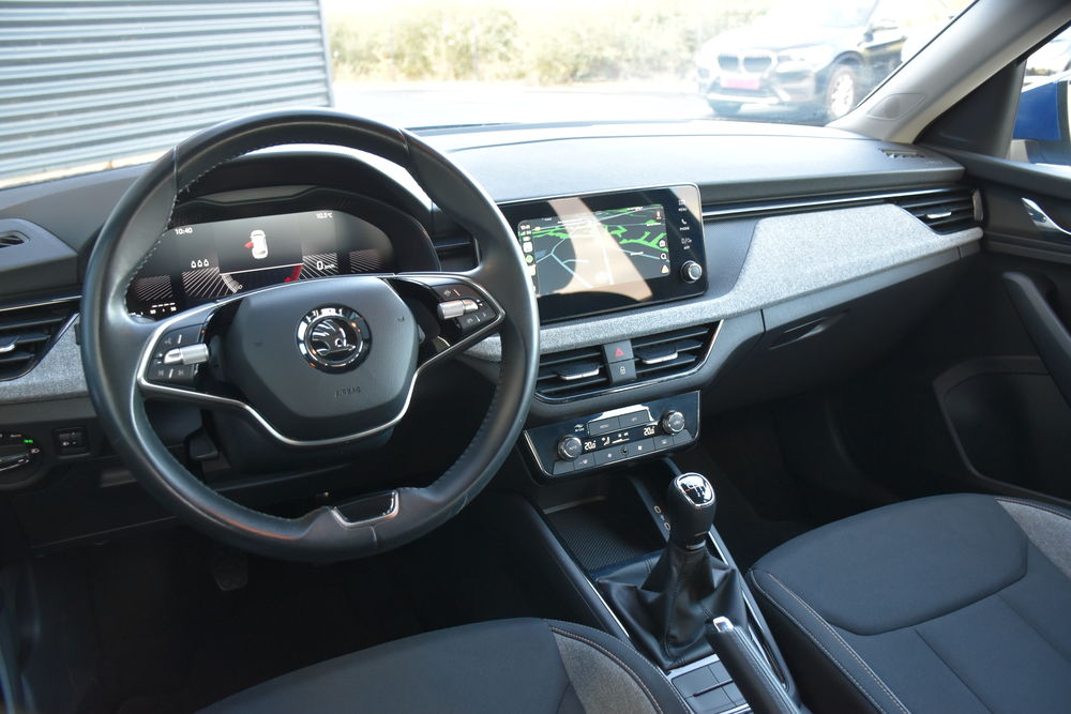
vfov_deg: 43.6
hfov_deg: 61.9
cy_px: 357
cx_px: 536
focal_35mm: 30
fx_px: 893
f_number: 3.5
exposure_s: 1/60
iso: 1000
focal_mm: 20
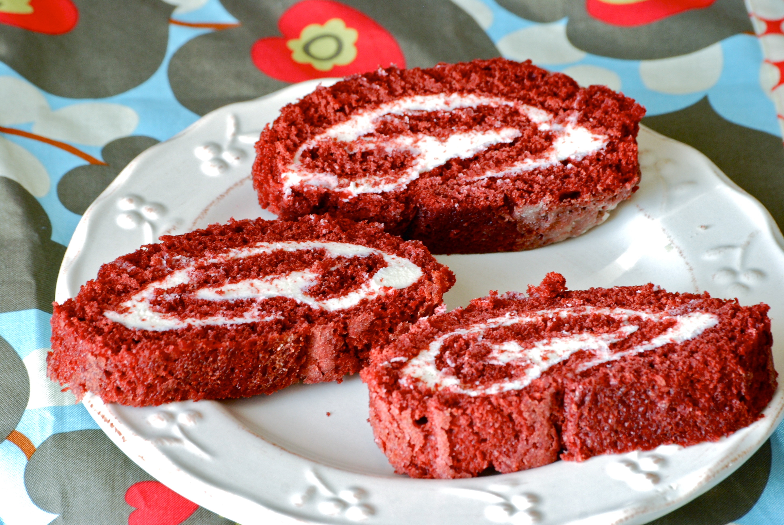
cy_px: 262
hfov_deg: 12.2
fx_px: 3663
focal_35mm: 168
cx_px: 392
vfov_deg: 8.2
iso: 400
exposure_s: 1/13
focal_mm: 112
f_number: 14
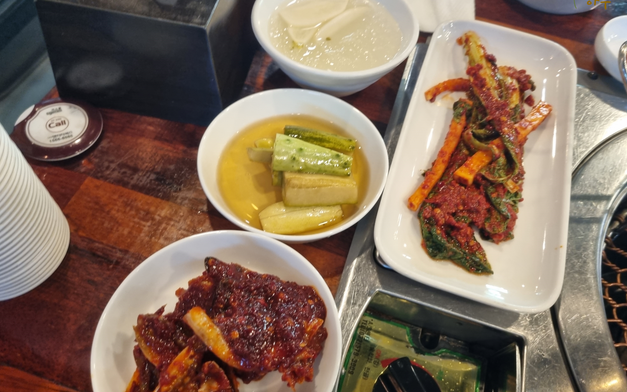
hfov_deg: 66.5
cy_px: 199
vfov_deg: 44.5
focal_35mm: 28
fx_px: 478
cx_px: 310
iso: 250
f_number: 1.8
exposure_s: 1/40
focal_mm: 5.4
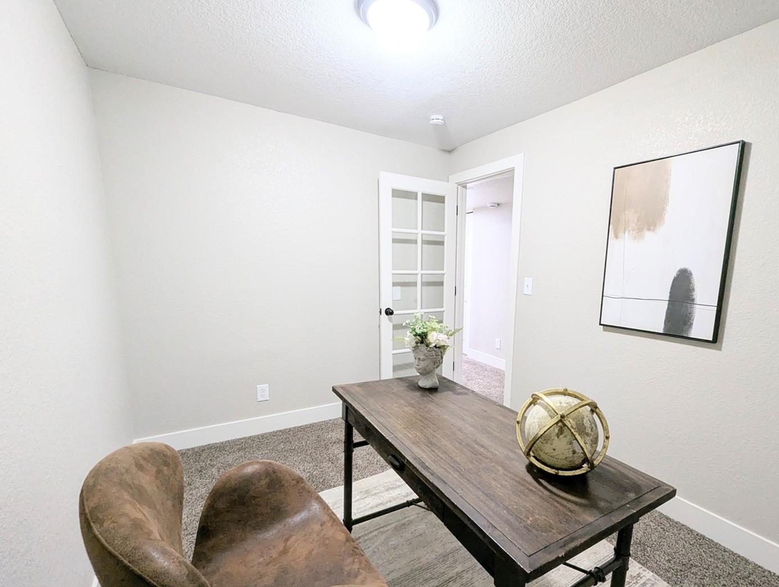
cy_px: 321
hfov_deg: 97.5
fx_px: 338
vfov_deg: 81.7
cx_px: 444
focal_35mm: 15
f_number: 2.2
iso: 114
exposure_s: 1/24
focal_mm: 1.95
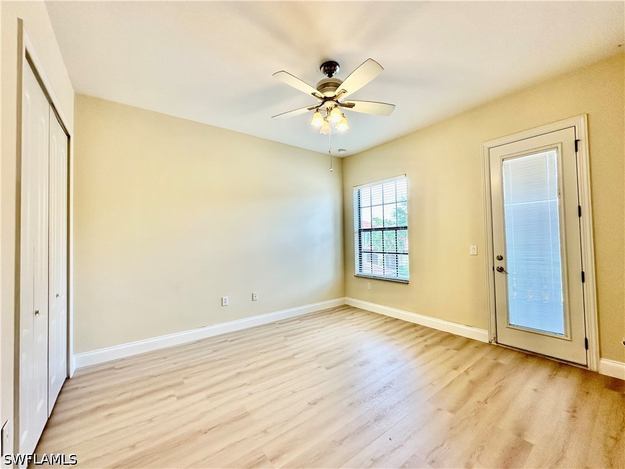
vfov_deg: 85.7
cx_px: 312
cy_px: 234
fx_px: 253
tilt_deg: +1.6
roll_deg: +1.4
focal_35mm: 14
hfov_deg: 102.1
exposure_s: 1/120
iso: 100
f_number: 2.2
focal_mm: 2.22
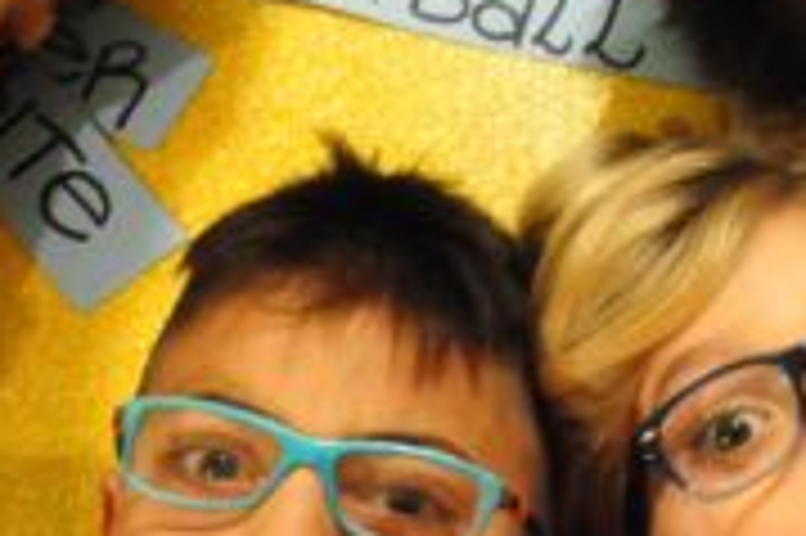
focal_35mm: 135
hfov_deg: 14.6
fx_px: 3023
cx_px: 995
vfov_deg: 10.0
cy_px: -72
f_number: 3.8
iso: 3200
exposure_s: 1/25
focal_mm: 21
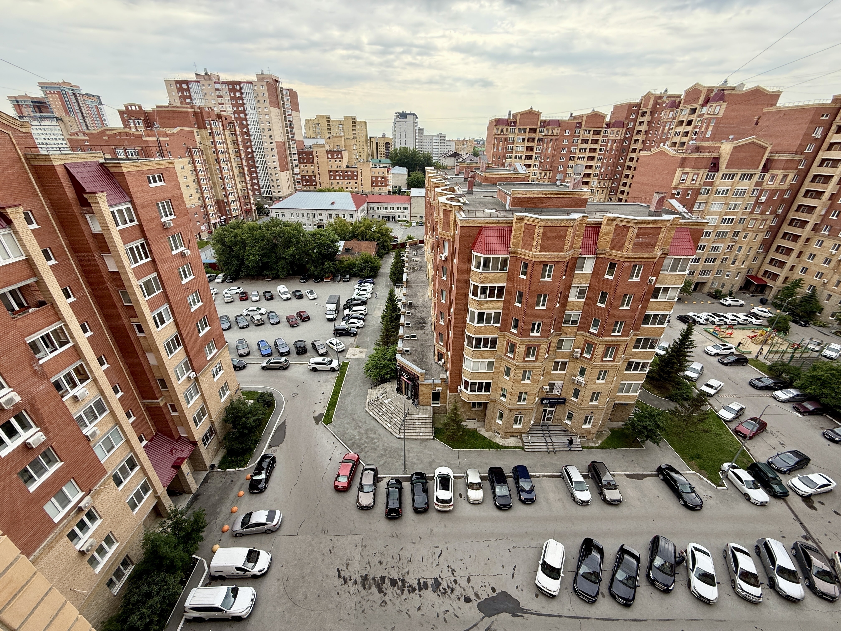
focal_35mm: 14
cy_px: 316
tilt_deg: -26.5
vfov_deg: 85.7
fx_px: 340
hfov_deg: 102.1
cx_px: 420
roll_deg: -1.0
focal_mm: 2.22
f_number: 2.2
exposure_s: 1/321
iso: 50
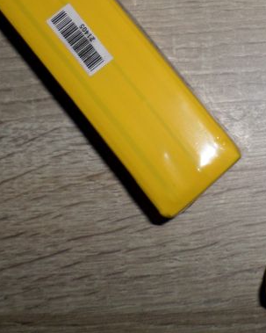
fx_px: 650
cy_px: 11
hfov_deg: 22.8
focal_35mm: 66
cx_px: 220
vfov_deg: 27.3
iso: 100
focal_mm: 4.5
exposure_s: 1/30
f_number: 9.2
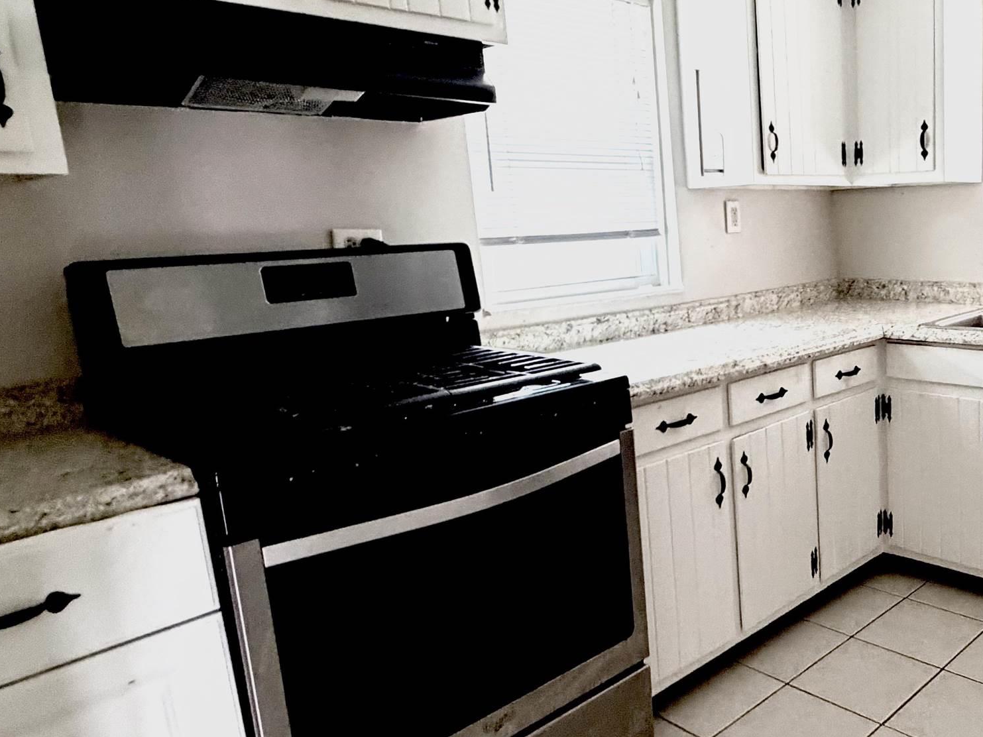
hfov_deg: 56.4
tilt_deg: -9.7
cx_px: 810
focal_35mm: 29
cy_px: 367
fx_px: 823
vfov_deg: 48.2
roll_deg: +2.8
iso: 640
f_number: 2.2
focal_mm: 2.22
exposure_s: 1/60
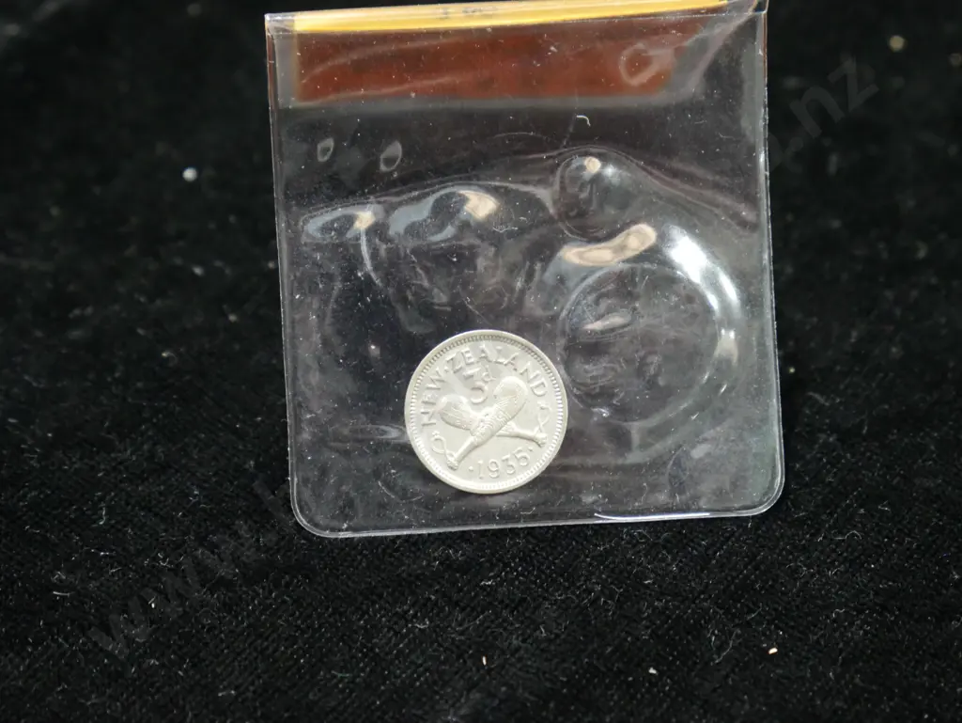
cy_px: 362
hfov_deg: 23.3
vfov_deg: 17.6
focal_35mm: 84
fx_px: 2336
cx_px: 481
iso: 3200
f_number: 6.3
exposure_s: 1/50
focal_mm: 42
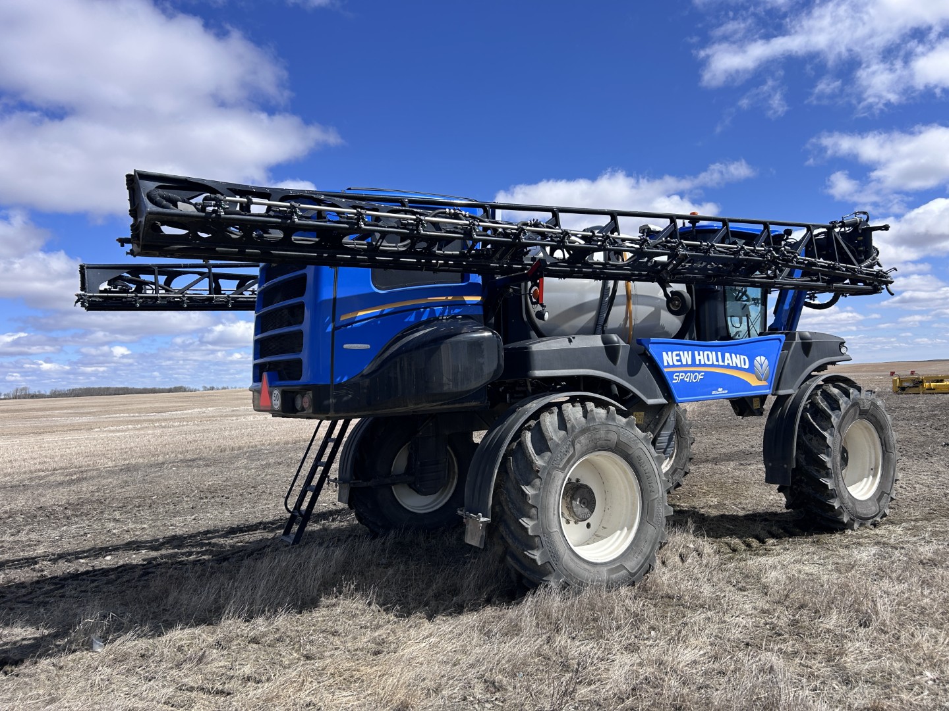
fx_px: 713
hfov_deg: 67.3
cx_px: 474
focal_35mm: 26
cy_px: 356
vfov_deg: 53.1
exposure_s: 1/4444
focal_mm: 5.7
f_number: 1.5
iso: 50
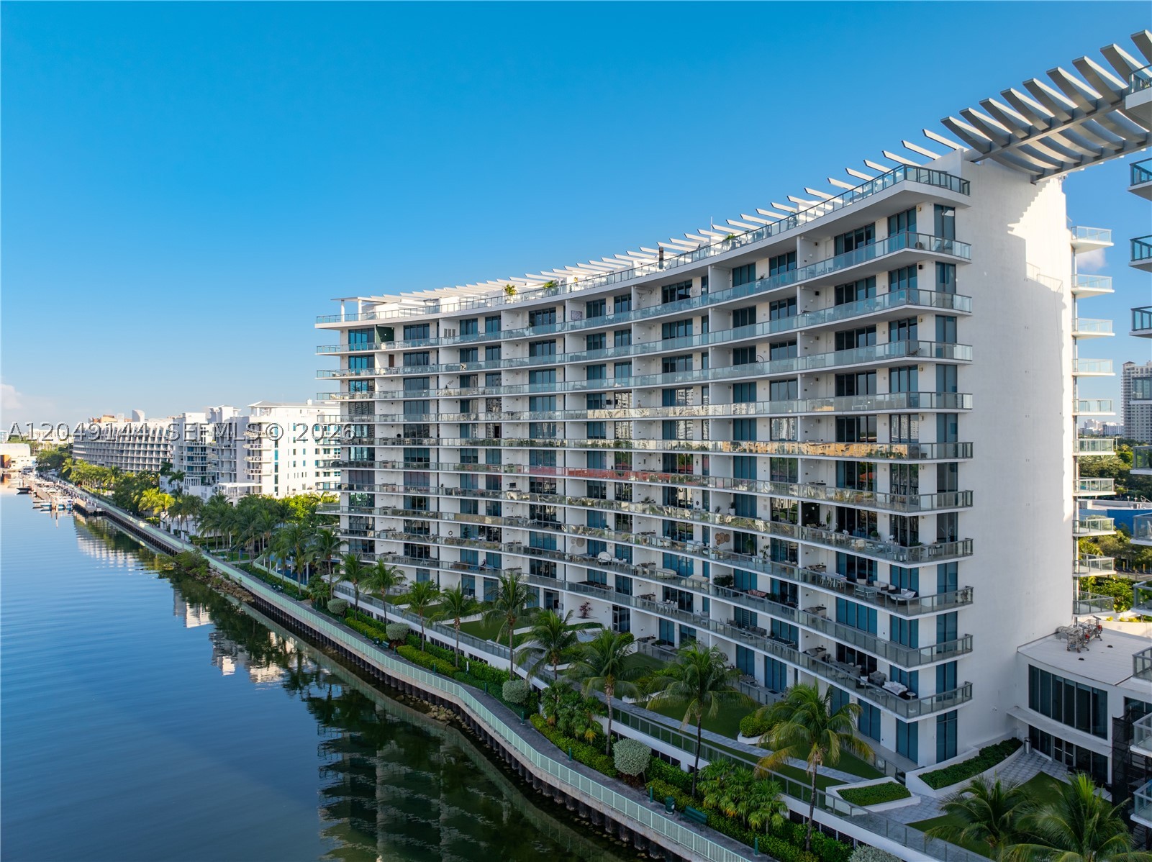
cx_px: 576
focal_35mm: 24
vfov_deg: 56.7
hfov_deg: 71.6
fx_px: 798
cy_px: 431
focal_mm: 12.29
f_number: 2.8
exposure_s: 1/100
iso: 100
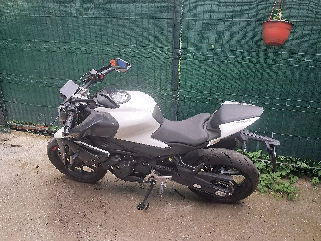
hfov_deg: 65.3
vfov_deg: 51.4
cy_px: 120
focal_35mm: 27
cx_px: 160
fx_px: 250
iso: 50
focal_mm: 4
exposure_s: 1/50
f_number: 1.8
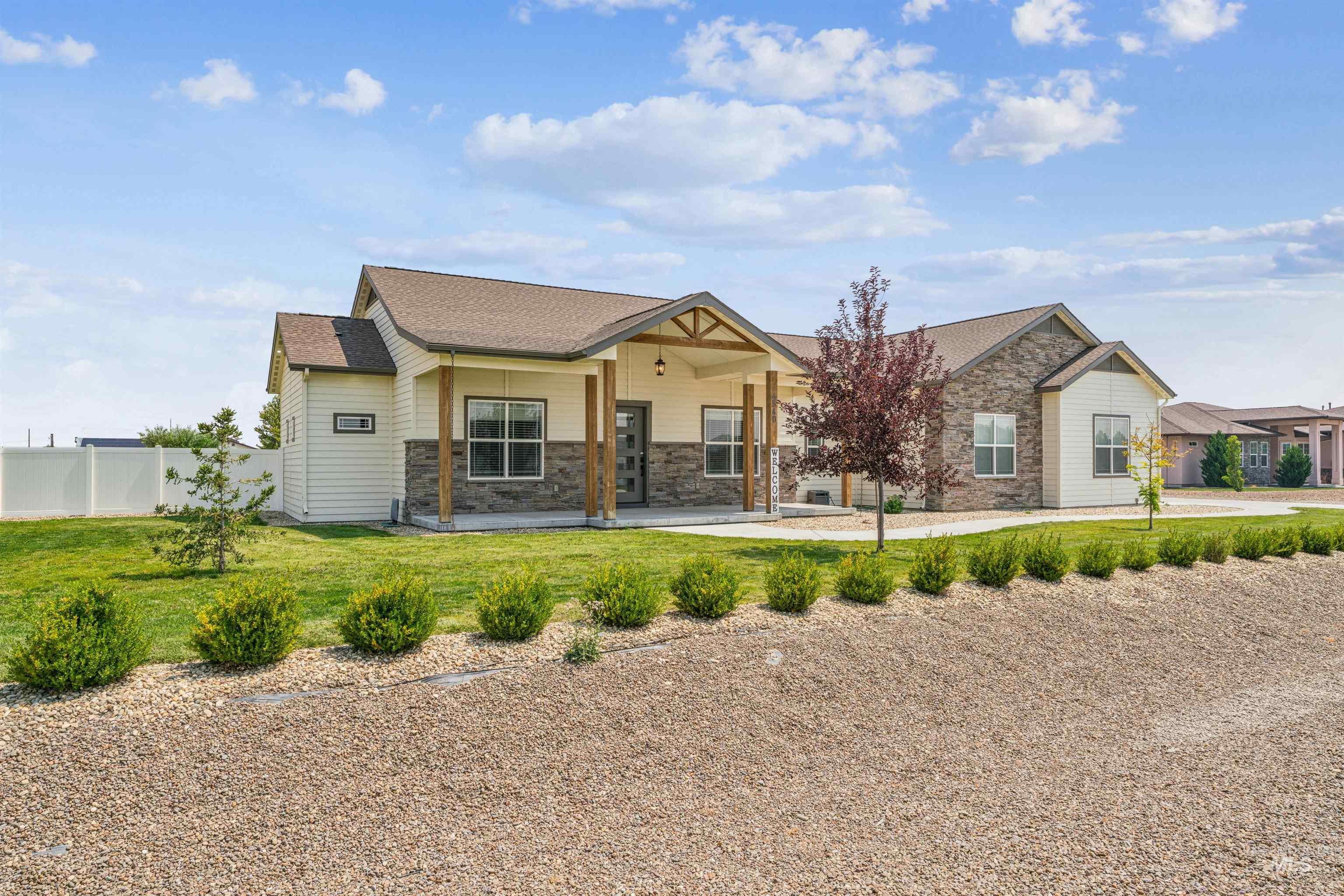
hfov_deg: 80.1
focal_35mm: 21
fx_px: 799
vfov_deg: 58.6
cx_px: 672
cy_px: 448
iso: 400
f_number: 14
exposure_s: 1/200
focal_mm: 21.4
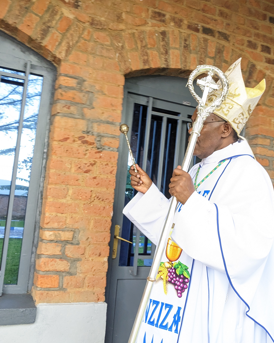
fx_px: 365
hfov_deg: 41.0
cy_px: 174
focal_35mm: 36
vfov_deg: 50.3
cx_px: 159
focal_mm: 4.38
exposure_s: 1/89.9
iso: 217
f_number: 1.73
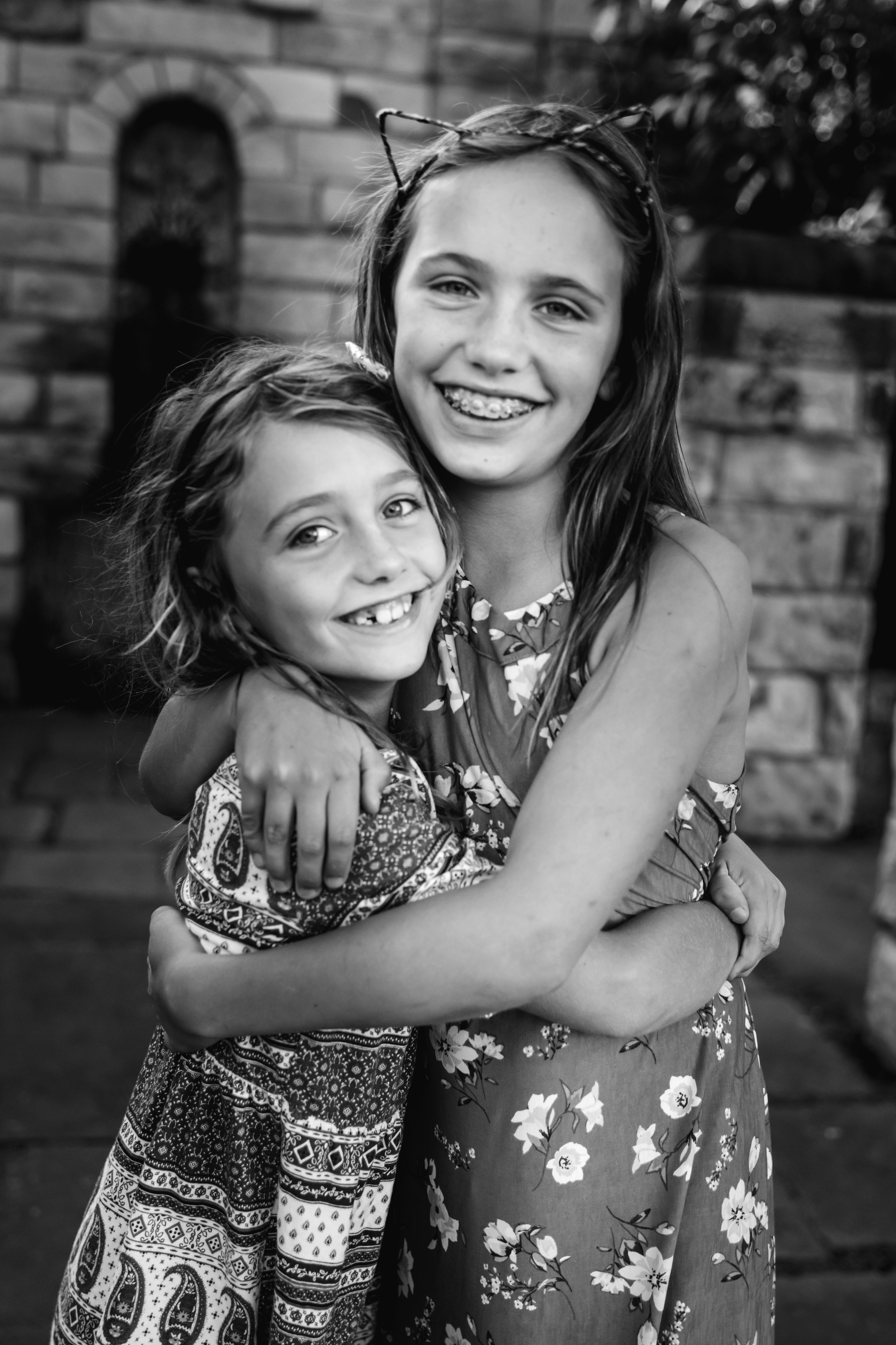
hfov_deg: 29.2
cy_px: 672
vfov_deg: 42.7
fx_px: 1717
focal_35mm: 46
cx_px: 448
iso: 640
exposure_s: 1/400
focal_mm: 46
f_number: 3.2
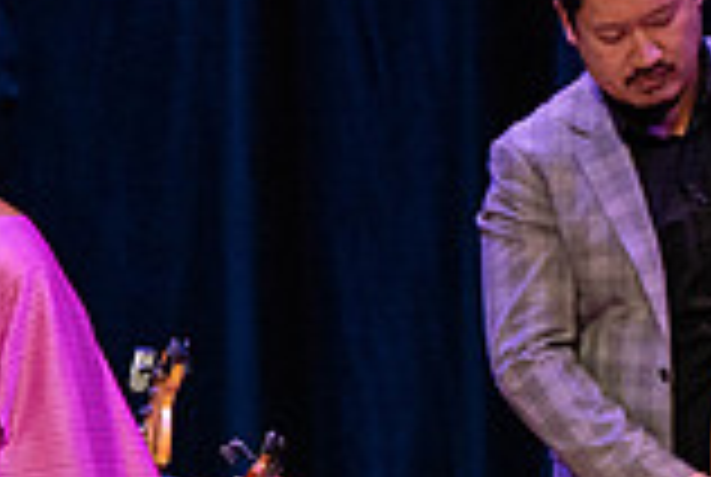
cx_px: -153
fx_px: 23942
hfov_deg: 1.7
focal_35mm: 1210
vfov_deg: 1.1
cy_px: 583
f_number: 9
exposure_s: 1/320
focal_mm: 330
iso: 4000
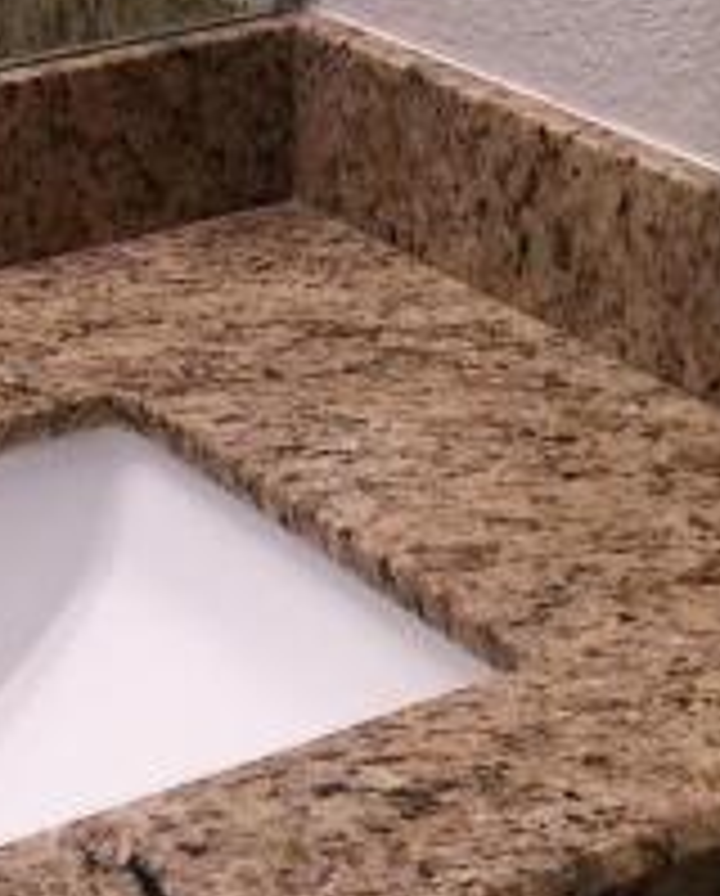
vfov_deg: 17.1
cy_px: -72
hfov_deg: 13.8
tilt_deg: -16.0
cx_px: -104
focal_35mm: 109
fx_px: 2895
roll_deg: -0.1
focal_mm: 4.15
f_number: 2.2
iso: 32
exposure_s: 1/15
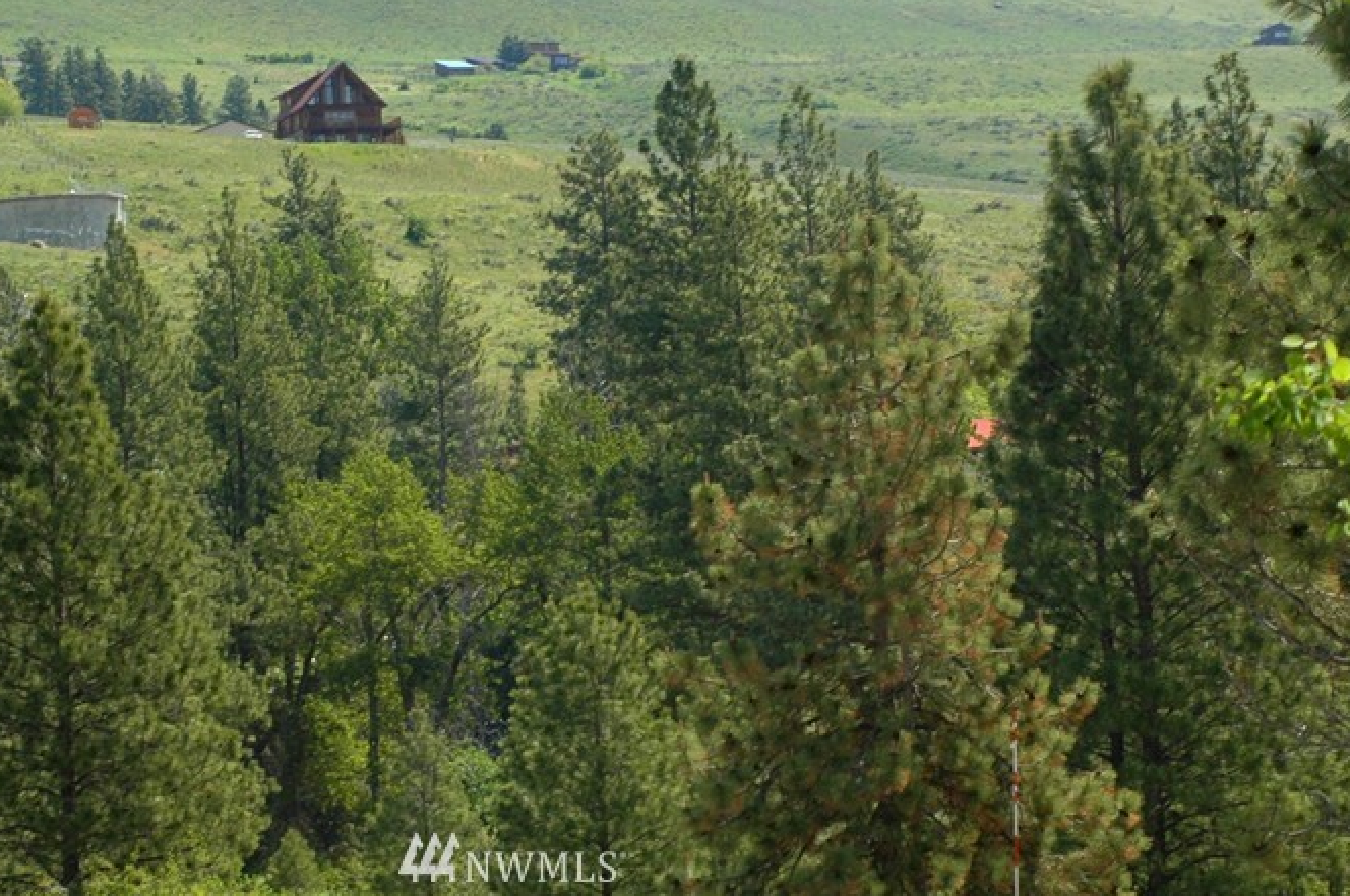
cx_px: 513
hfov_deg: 12.0
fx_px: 6442
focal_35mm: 172
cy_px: 201
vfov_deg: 8.0
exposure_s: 1/125
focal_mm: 70
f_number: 5.6
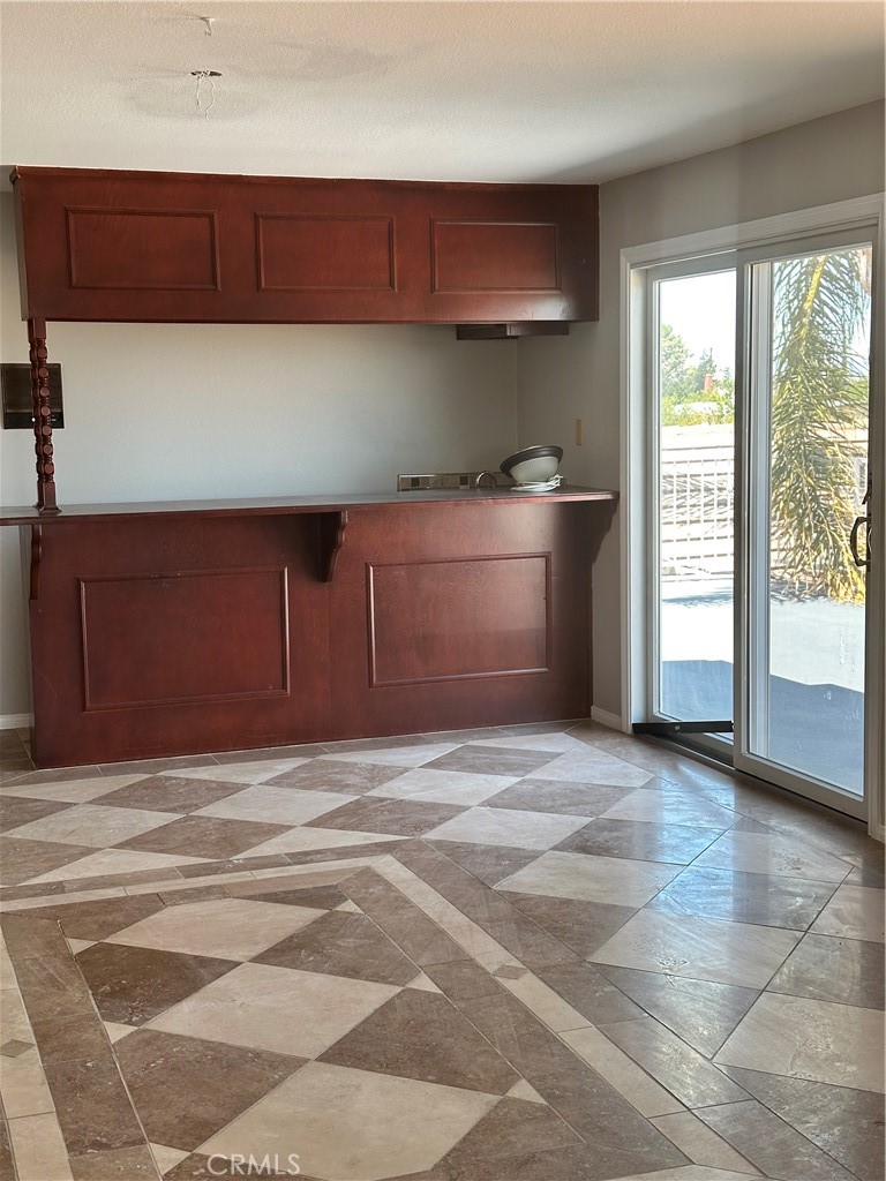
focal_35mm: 48
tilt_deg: -6.1
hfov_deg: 30.3
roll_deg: +0.5
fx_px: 1638
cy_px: 590
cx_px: 443
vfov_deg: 39.7
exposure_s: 1/121
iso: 80
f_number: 1.78
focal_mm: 6.86
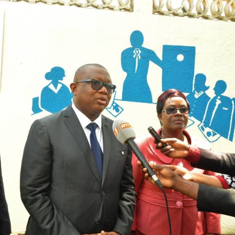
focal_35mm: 47
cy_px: 117
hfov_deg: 35.4
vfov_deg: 36.1
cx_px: 62
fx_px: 361
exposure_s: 1/125
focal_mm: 24
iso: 800
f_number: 8
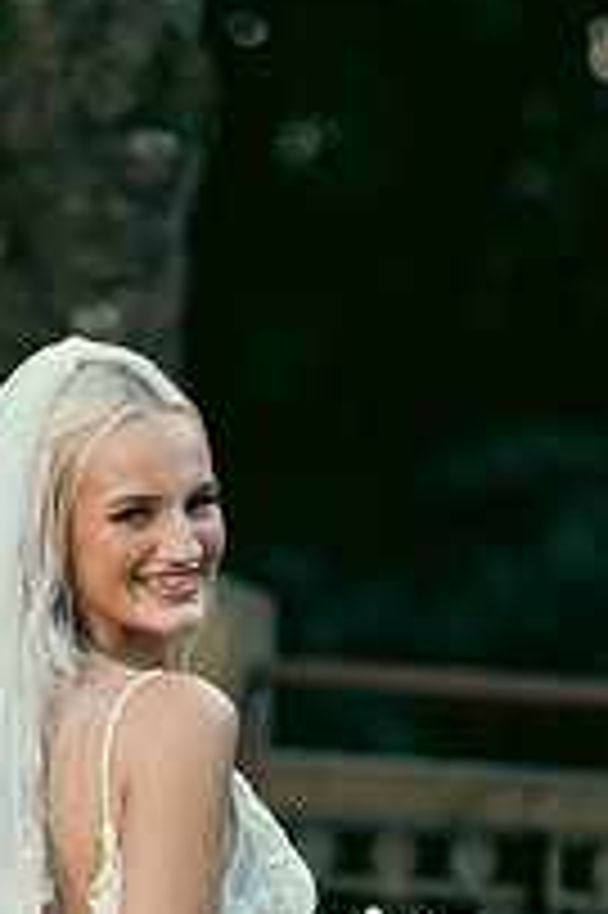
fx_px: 11241
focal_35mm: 443
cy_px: 982
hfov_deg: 3.1
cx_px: 153
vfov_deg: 4.6
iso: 160
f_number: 3.5
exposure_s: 1/200
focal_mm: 200
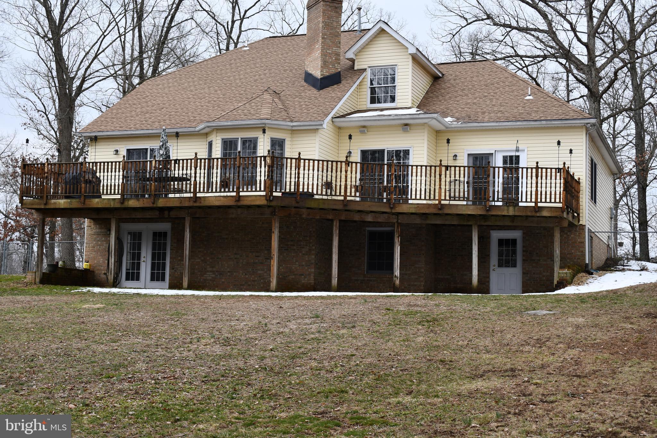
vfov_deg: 26.0
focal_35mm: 52
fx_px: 949
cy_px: 219
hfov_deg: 38.2
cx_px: 328
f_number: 7.1
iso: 200
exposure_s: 1/250
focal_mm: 35
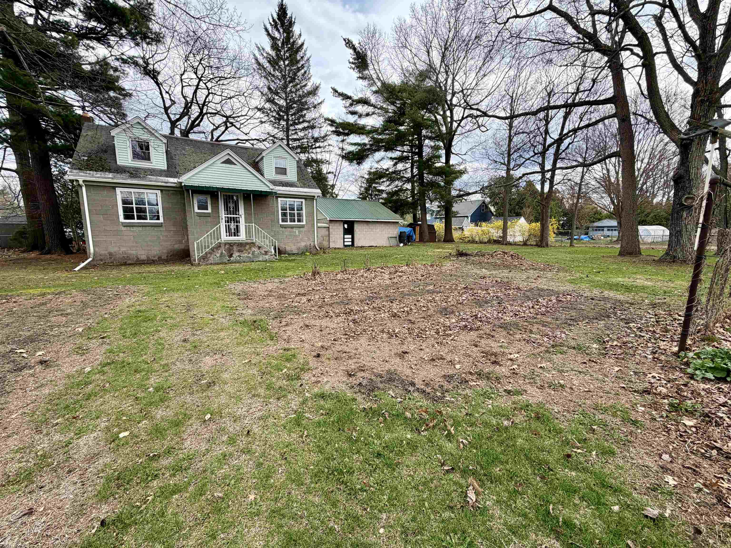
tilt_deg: -7.5
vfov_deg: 85.7
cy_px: 274
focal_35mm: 14
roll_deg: +0.3
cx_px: 366
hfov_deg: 102.1
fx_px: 296
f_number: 2.2
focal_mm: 2.22
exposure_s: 1/502
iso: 50
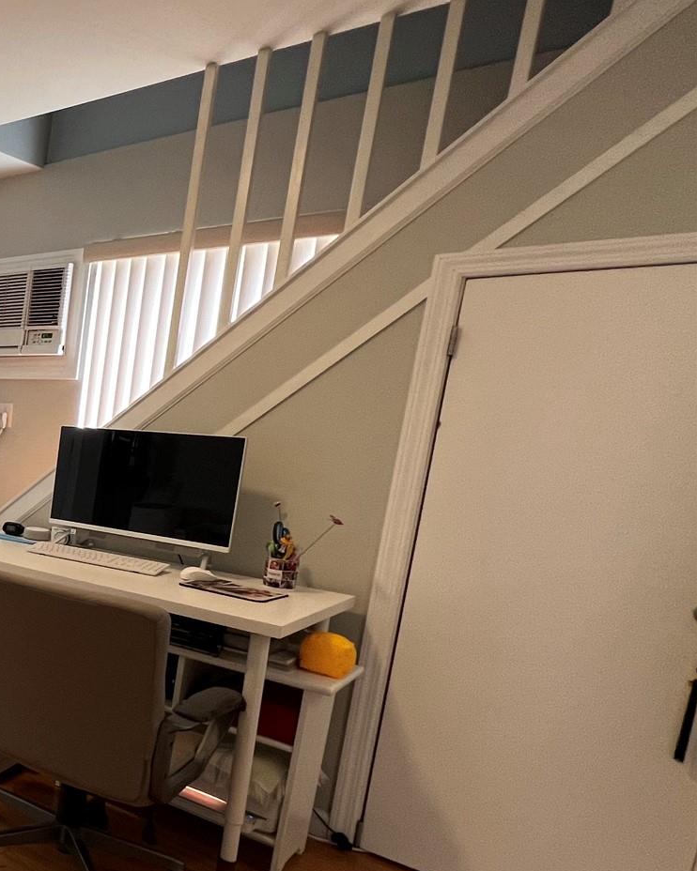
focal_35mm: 28
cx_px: -264
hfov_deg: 33.0
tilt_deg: -7.9
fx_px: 722
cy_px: 525
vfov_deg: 61.7
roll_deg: -3.6
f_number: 1.8
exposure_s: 1/99
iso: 125
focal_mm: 1.57
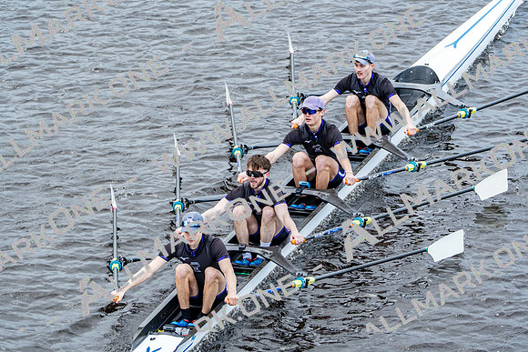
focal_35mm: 277
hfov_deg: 7.4
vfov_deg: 5.0
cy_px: 176
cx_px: 264
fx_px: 4063
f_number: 5.6
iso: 1600
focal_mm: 277
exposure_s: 1/1250
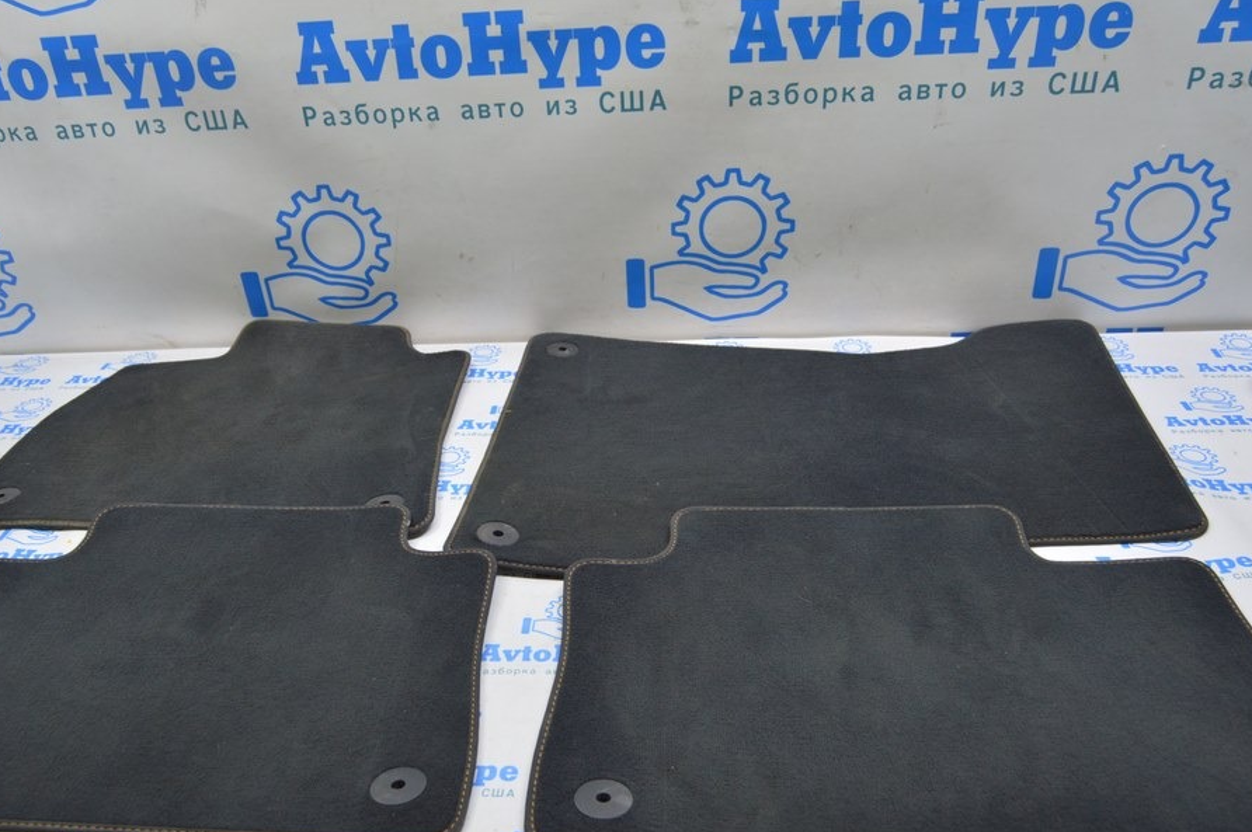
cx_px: 567
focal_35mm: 31
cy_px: 424
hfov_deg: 60.2
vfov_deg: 42.2
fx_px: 1077
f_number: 5.6
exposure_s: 1/20
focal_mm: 18
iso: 400
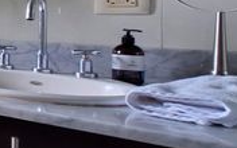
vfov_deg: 25.1
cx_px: -176
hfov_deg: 23.4
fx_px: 323
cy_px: 17
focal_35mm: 50
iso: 50
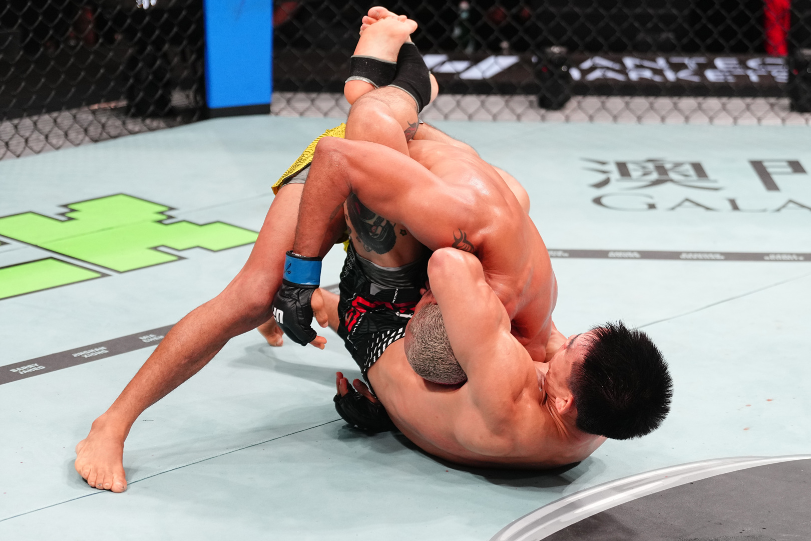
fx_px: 2050
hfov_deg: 22.4
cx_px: 406
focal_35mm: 91
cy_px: 270
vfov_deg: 15.0
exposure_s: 1/1250
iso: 2000
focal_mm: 91
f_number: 2.8
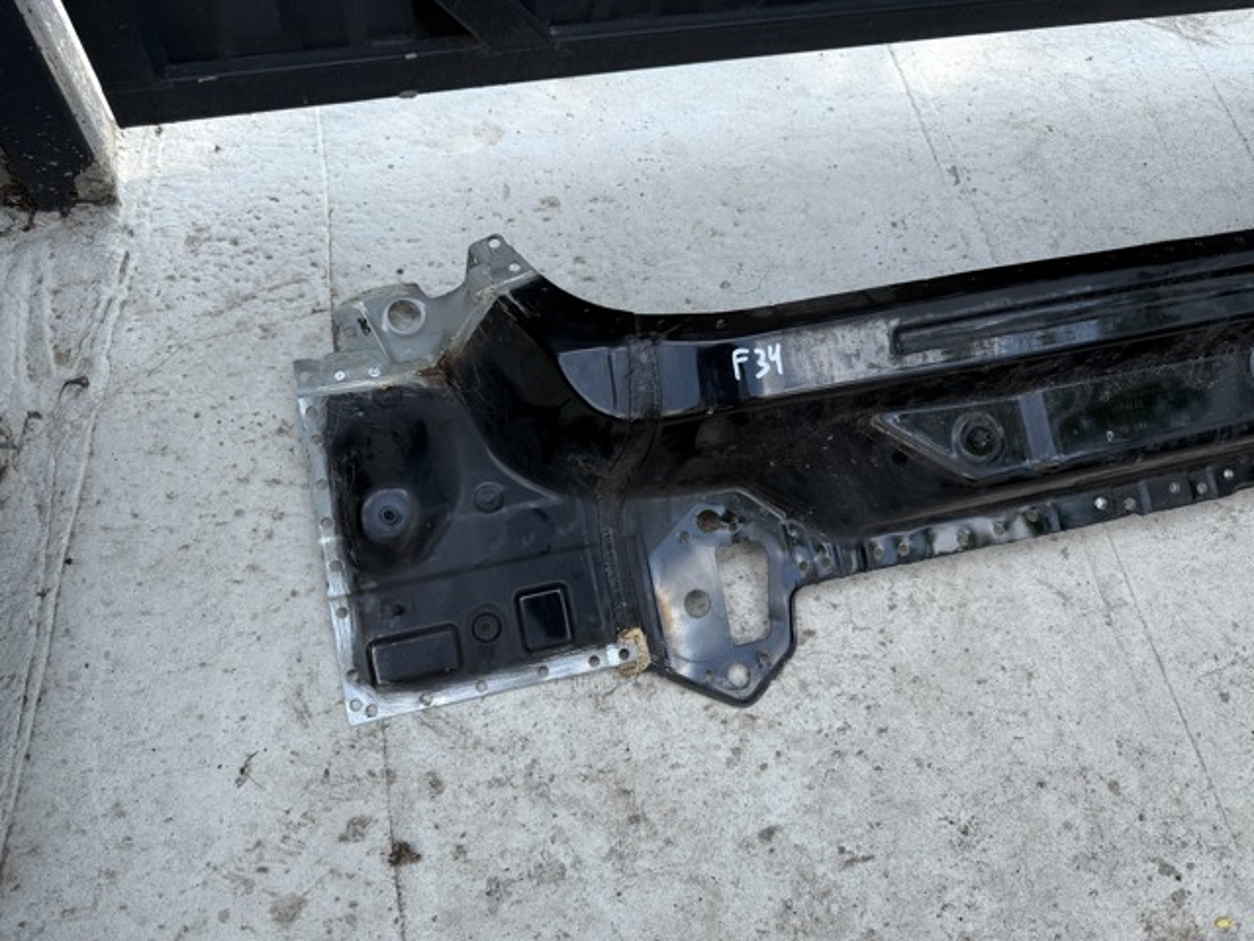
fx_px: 869
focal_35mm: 24
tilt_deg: -62.6
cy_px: 470
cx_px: 627
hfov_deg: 71.6
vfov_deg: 56.8
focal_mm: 6.76
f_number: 1.78
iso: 80
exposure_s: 1/1046
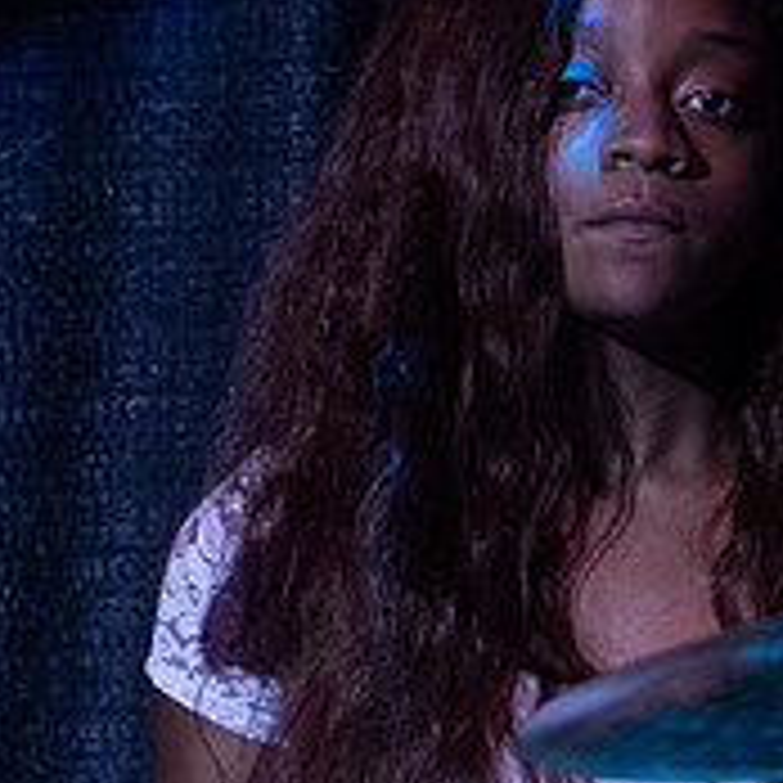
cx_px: 514
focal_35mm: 710
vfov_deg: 2.5
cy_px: 354
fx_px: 18170
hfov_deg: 2.5
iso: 1600
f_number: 2.8
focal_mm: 130
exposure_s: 1/200
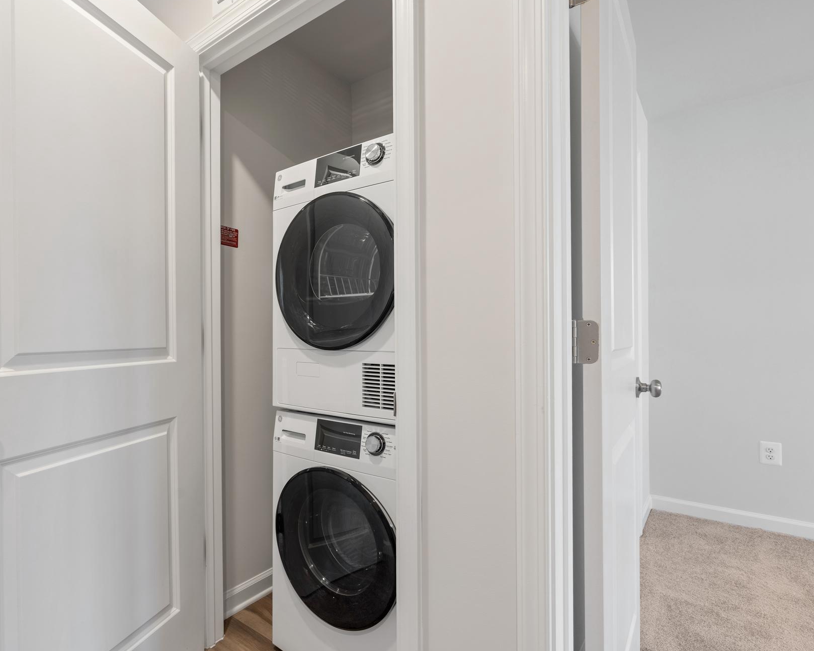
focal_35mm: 20
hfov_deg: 80.6
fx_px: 472
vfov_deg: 69.2
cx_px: 326
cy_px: 328
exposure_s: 1/2
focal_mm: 16.5
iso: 320
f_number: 8
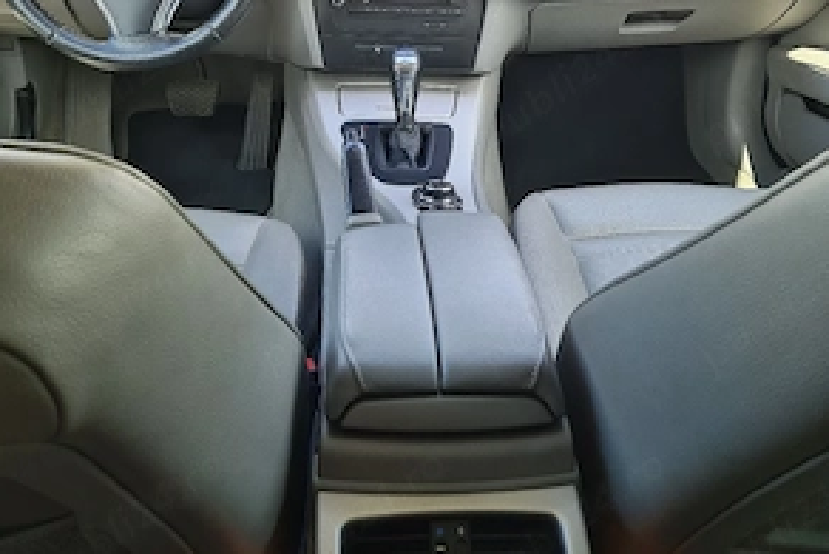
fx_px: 852
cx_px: 409
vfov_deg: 34.9
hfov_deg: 51.9
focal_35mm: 37
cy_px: 114
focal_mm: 5.4
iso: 50
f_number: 1.8
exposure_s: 1/192
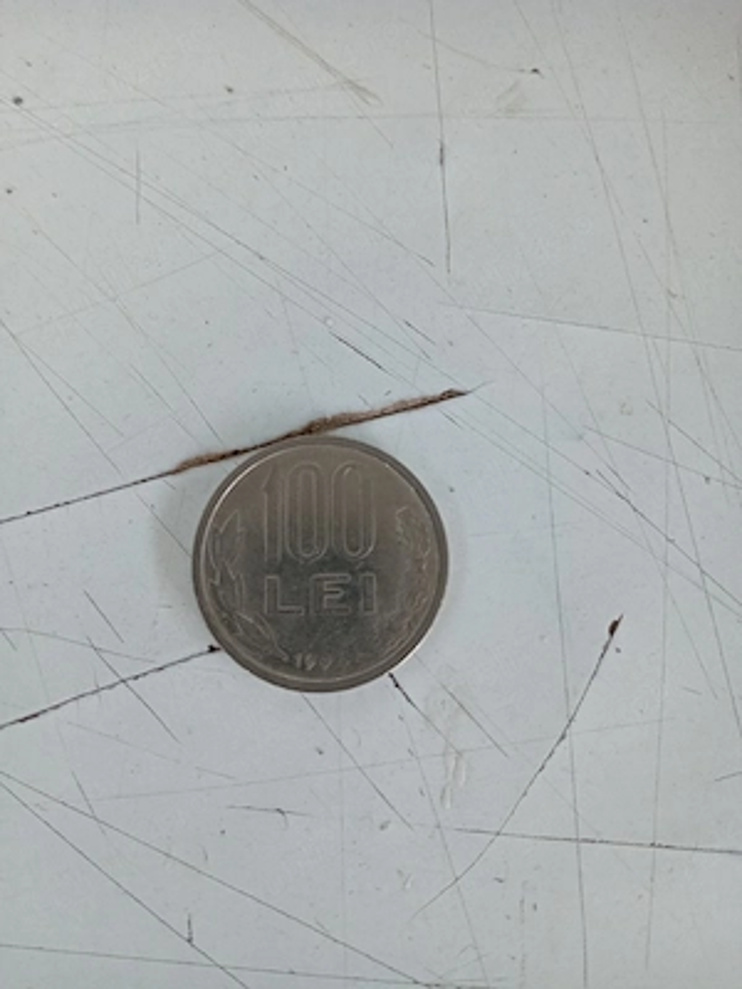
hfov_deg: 49.7
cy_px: 494
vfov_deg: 63.4
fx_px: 800
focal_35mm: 28
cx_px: 371
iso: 125
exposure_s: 1/33.4
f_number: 2.8
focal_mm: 3.38
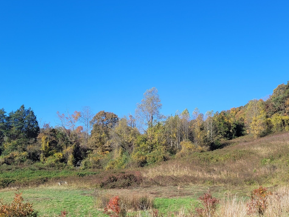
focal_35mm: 41
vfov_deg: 34.9
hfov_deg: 45.8
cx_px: 149
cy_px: 141
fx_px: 342
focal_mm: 5.4
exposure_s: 1/1554
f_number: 1.8
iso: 40
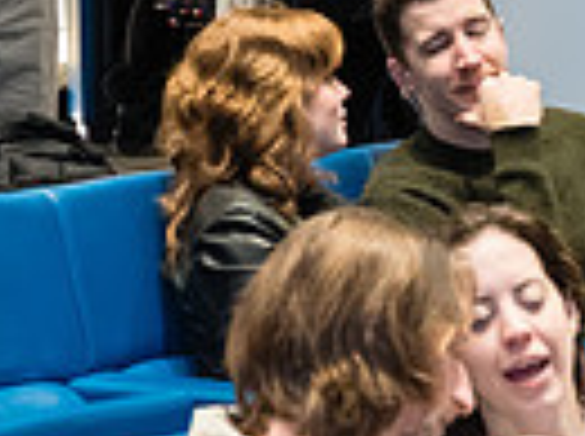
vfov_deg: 5.9
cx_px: -148
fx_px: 4251
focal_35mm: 252
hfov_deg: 7.8
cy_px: 31
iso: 6400
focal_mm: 57
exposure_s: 1/200
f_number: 5
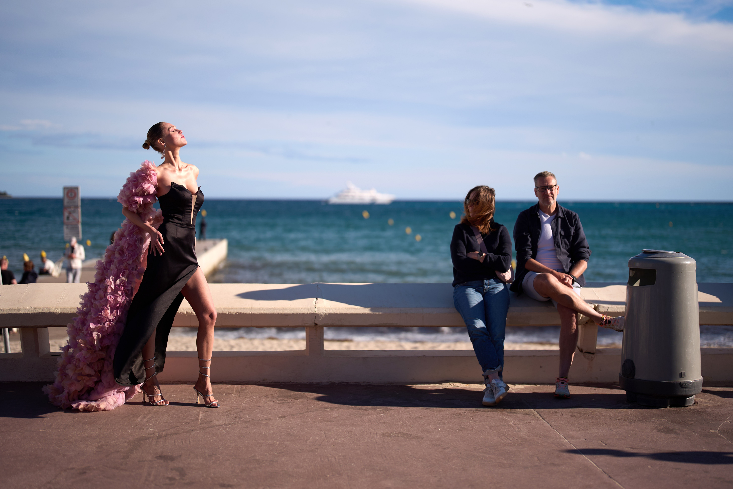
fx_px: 1018
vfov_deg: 27.0
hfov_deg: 39.6
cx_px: 366
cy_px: 244
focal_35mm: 50
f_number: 1.2
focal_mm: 50
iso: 125
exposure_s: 1/16000
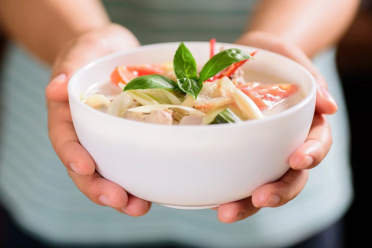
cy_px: 124
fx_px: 930
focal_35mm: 90
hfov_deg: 22.6
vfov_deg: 15.2
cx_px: 186
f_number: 6.3
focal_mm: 90
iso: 100
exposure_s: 1/125
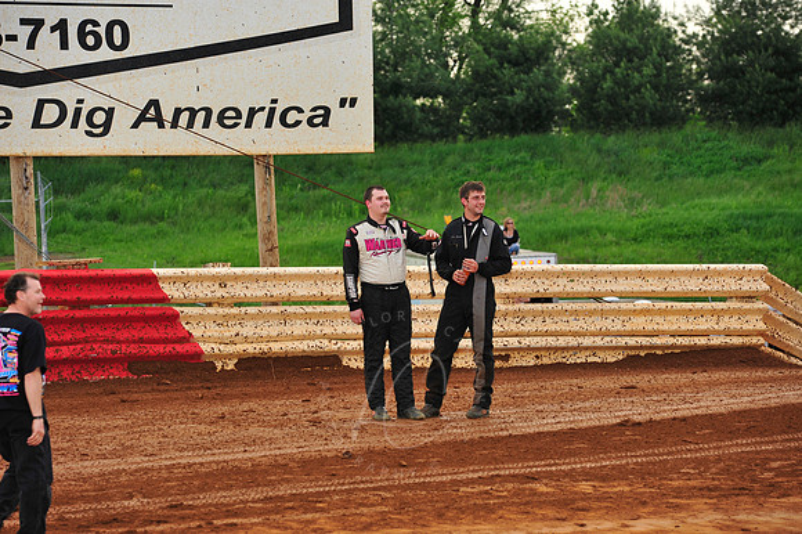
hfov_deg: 10.3
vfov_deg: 6.9
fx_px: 4453
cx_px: 401
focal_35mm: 200
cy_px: 267
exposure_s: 1/250
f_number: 7.1
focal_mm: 200
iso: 800
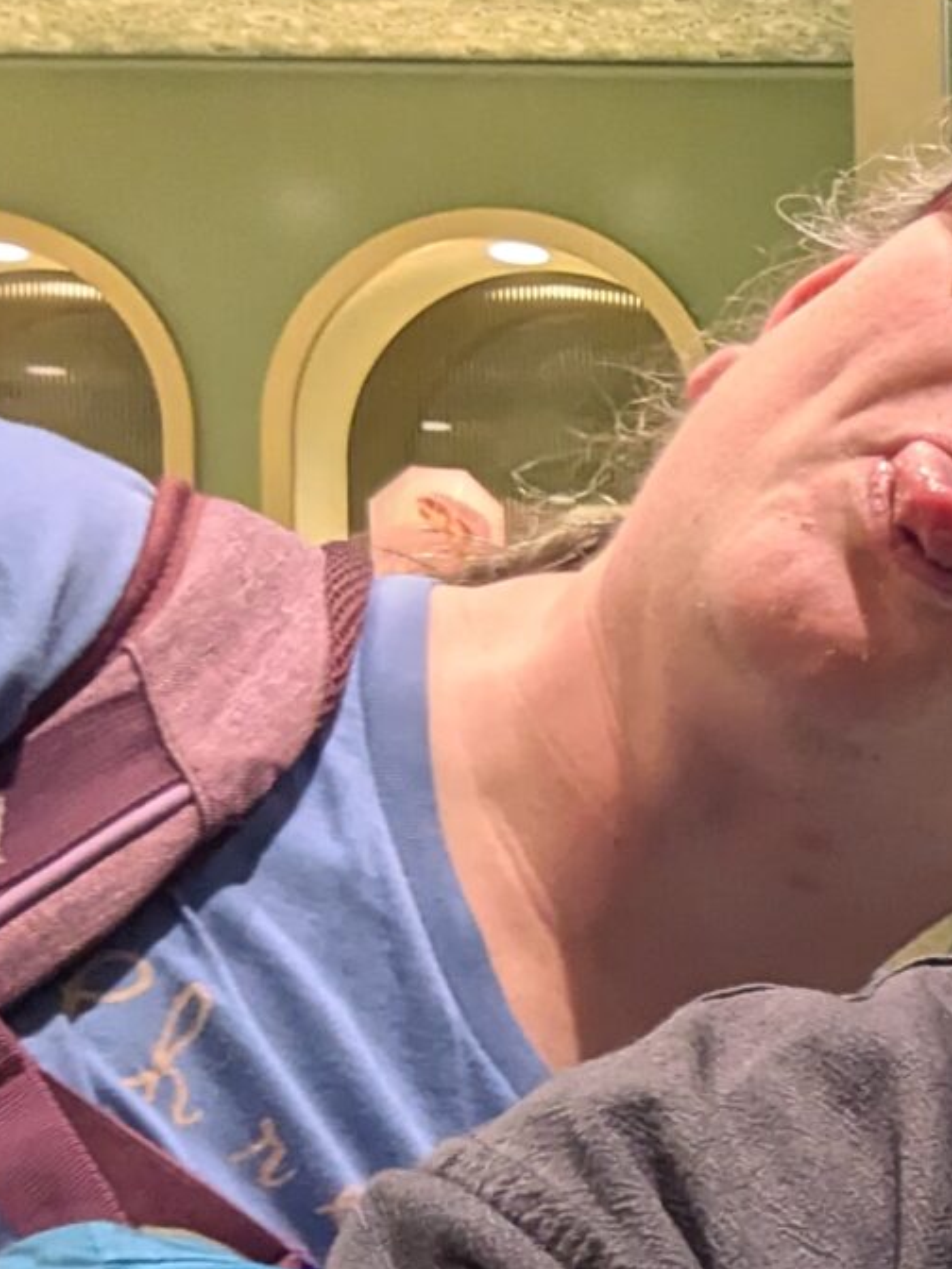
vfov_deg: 24.2
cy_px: 942
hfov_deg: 15.6
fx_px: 2934
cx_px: 1762
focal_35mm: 80
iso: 206
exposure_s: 1/100
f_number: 2.2
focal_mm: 2.74
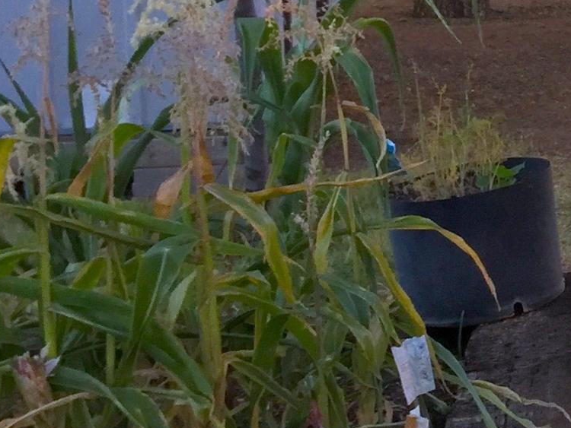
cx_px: 1026
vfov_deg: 12.6
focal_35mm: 116
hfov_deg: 14.8
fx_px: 1914
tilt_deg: -5.6
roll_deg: -0.2
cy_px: -21
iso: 32
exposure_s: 1/638
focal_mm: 4.15
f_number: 2.2
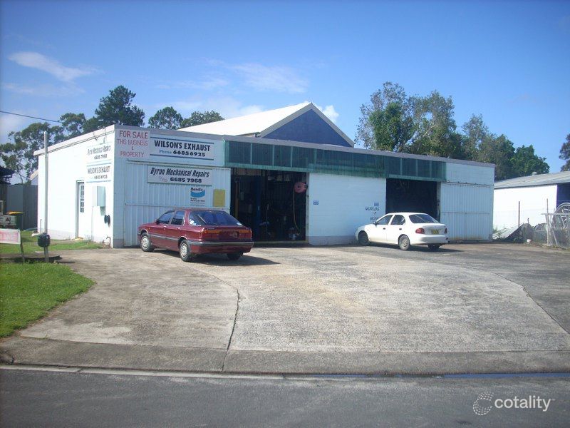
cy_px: 214
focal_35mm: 37
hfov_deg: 50.1
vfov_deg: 38.7
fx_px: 609
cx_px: 285
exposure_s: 1/210
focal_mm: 6.2
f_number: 5.6
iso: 64
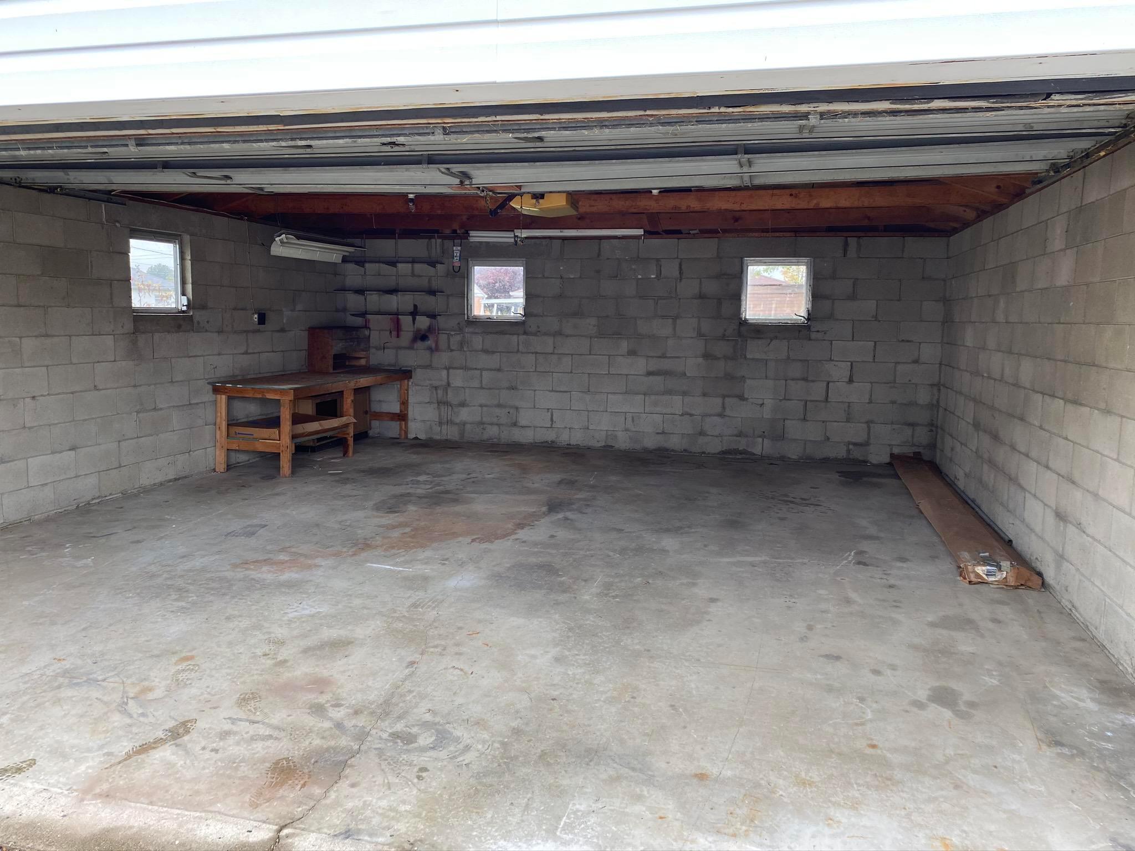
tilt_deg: -7.8
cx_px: 568
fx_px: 852
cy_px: 426
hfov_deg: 67.3
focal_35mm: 26
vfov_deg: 53.1
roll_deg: -1.0
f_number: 1.8
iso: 64
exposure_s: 1/121
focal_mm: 4.25
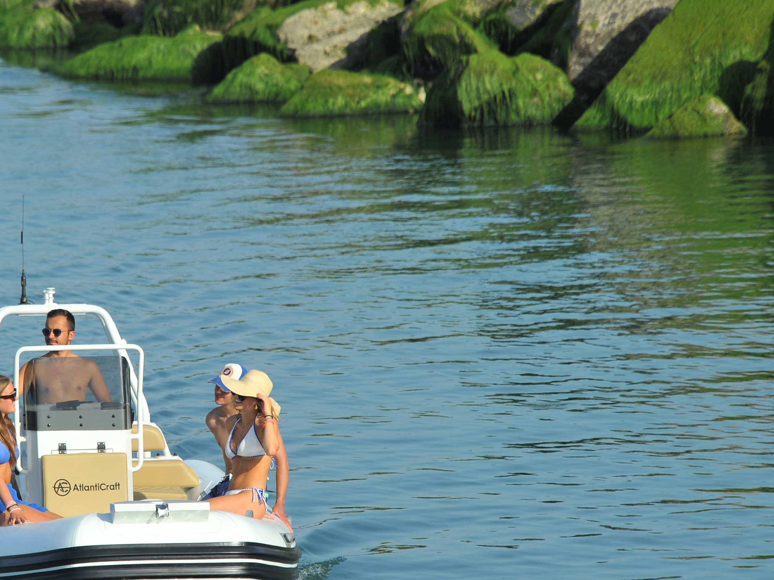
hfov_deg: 3.7
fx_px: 11894
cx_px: 166
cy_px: 363
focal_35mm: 532
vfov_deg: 2.8
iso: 400
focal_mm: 340
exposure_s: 1/1000
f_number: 9
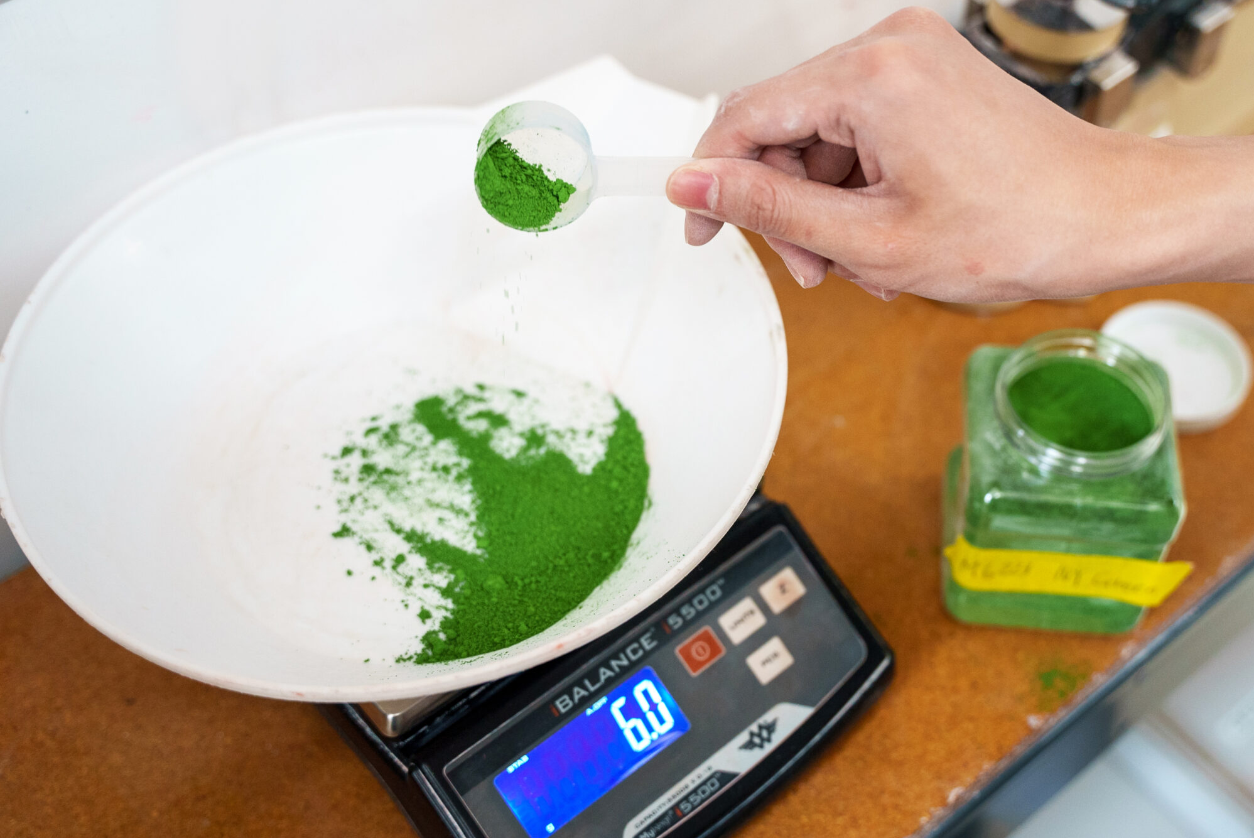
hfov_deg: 38.7
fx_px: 1774
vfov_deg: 26.6
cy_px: 431
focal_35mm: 51
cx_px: 774
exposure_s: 1/200
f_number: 2.8
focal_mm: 39.7
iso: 800
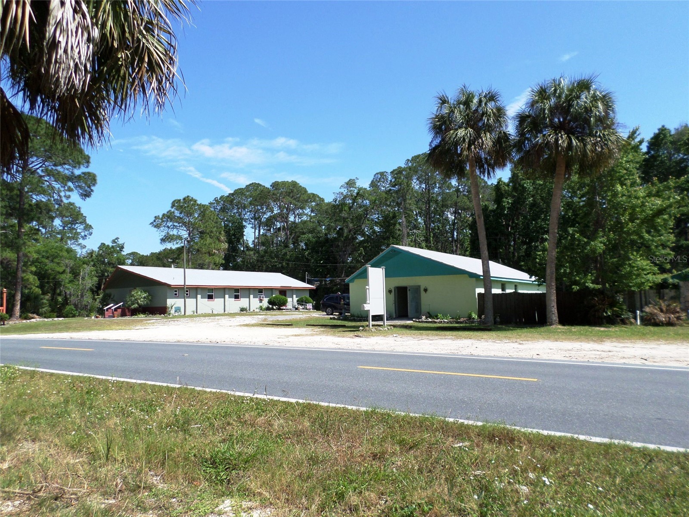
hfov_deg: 69.4
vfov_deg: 54.9
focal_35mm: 25
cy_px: 258
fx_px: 498
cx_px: 344
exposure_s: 1/1500
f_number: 2.5
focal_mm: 4.5
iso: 80
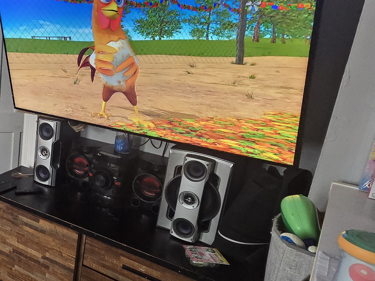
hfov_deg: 45.3
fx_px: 347
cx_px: -21
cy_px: 129
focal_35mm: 32
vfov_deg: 44.1
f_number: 2.2
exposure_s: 1/60
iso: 320
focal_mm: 2.2
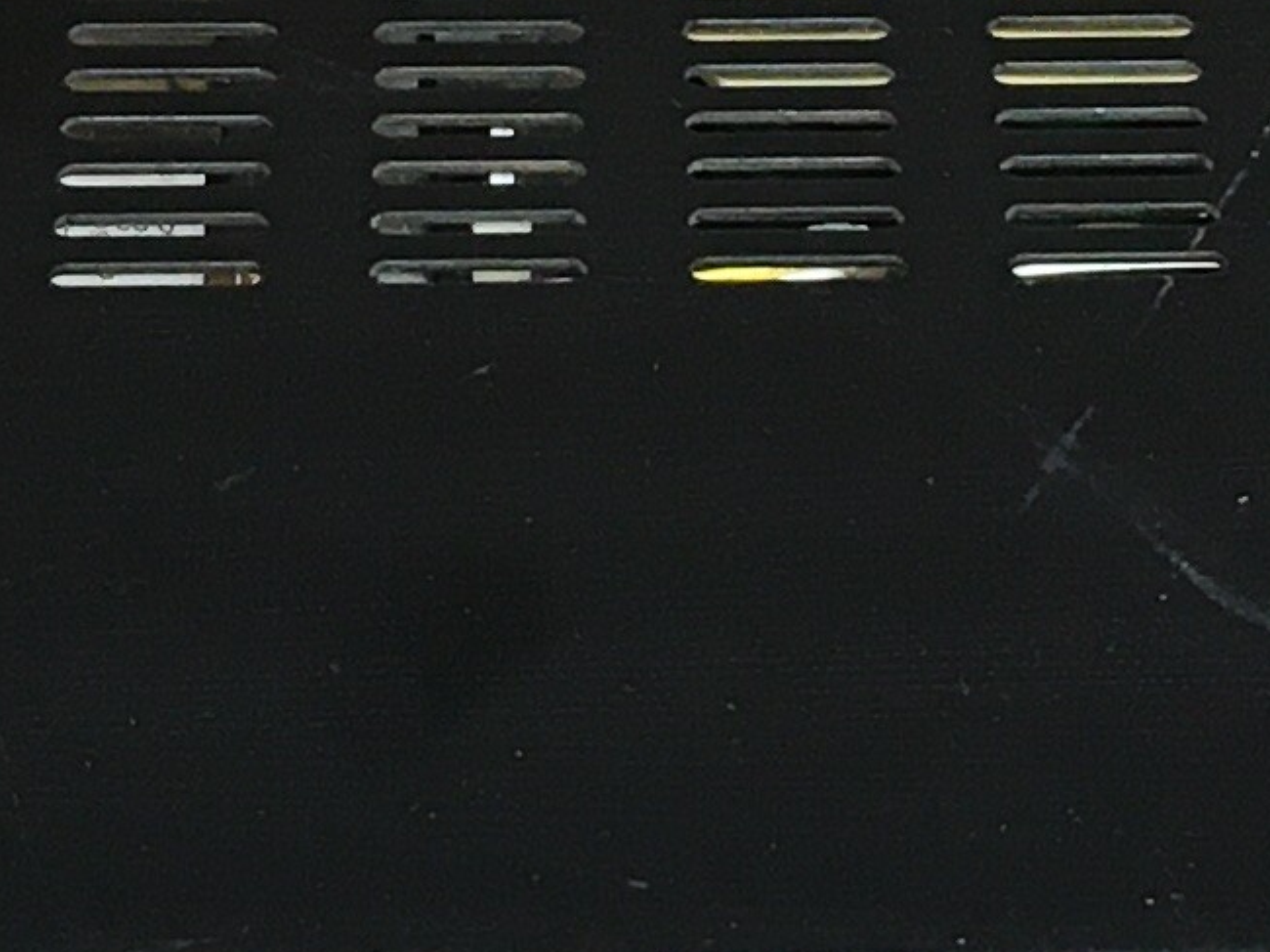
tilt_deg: -38.7
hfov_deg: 11.0
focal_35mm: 180
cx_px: 764
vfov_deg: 8.2
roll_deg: -0.2
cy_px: -6
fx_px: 6601
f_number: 2.2
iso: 25
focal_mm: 4.15
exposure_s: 1/30
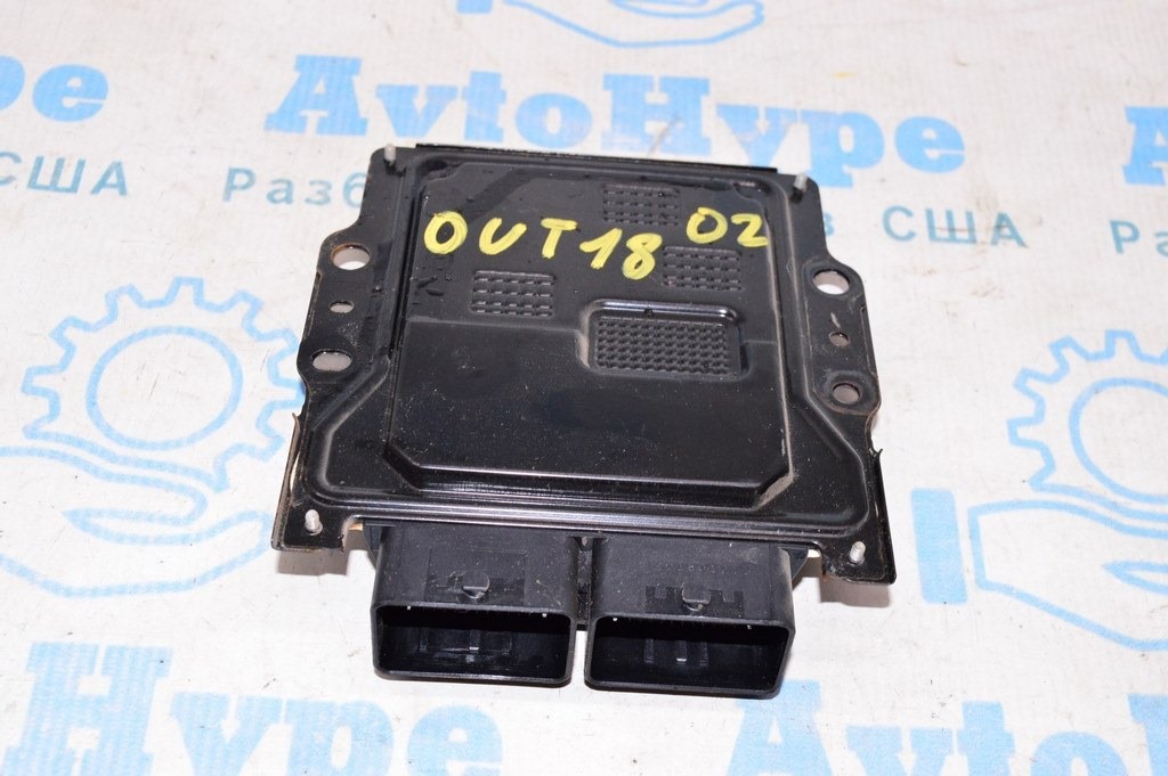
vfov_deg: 26.4
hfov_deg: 38.9
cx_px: 584
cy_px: 388
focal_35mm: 51
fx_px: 1653
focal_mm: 34
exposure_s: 1/125
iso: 1600
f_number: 8
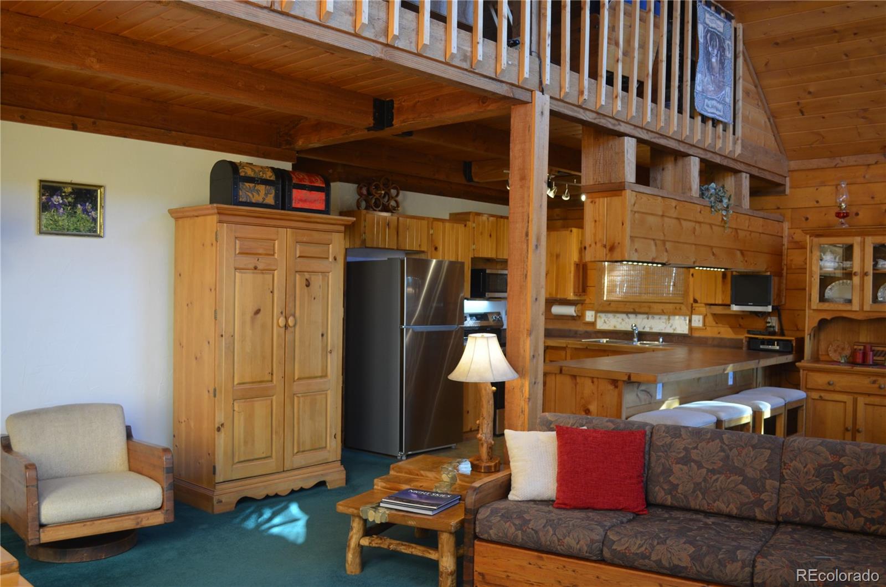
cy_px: 294
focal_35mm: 33
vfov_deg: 39.8
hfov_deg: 57.3
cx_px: 443
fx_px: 810
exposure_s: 1/60
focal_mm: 22
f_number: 4
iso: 400
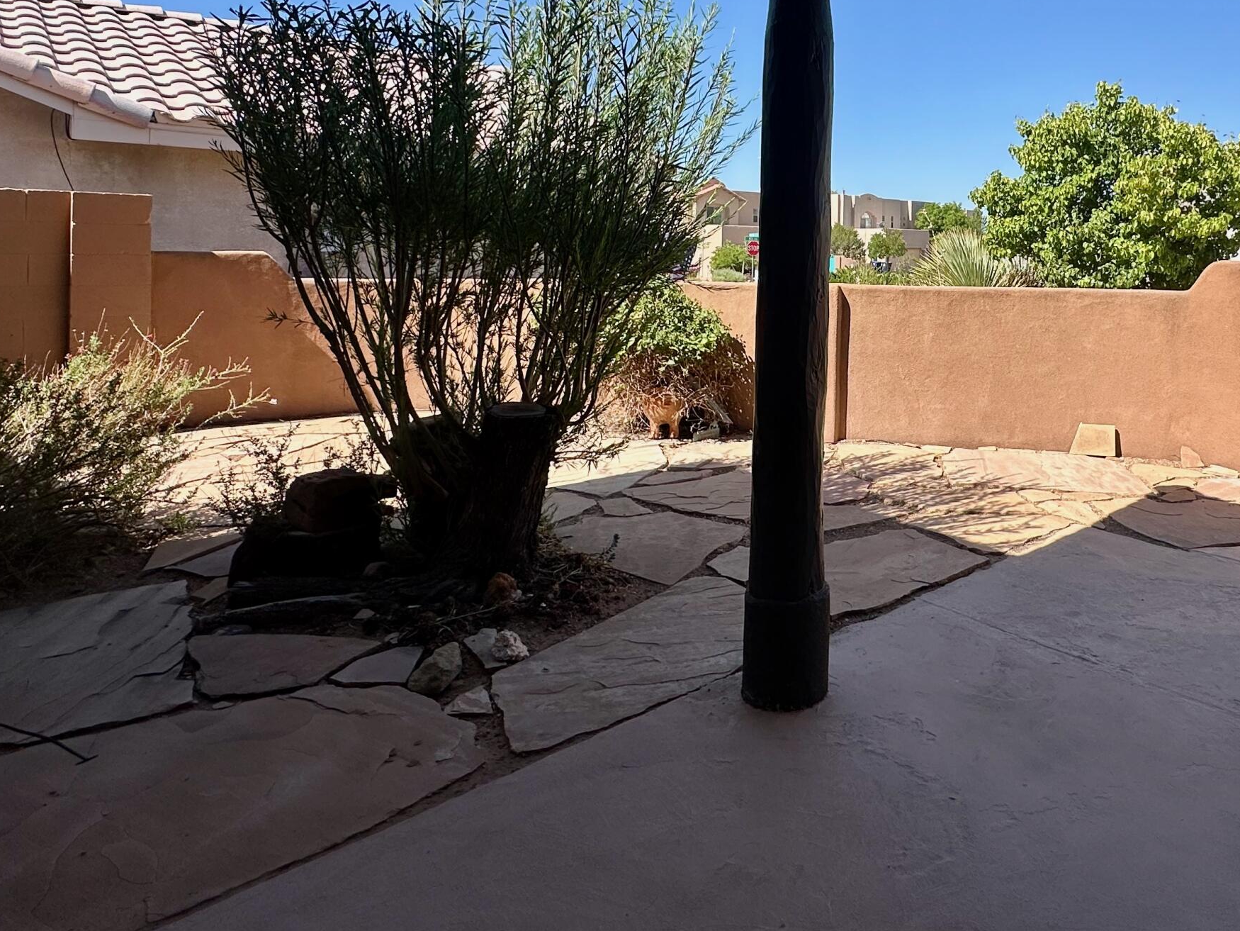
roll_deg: -1.0
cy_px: 244
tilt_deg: +0.7
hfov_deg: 68.8
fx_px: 860
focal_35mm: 24
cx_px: 862
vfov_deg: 54.4
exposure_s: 1/1595
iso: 50
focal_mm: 2.22
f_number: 2.2
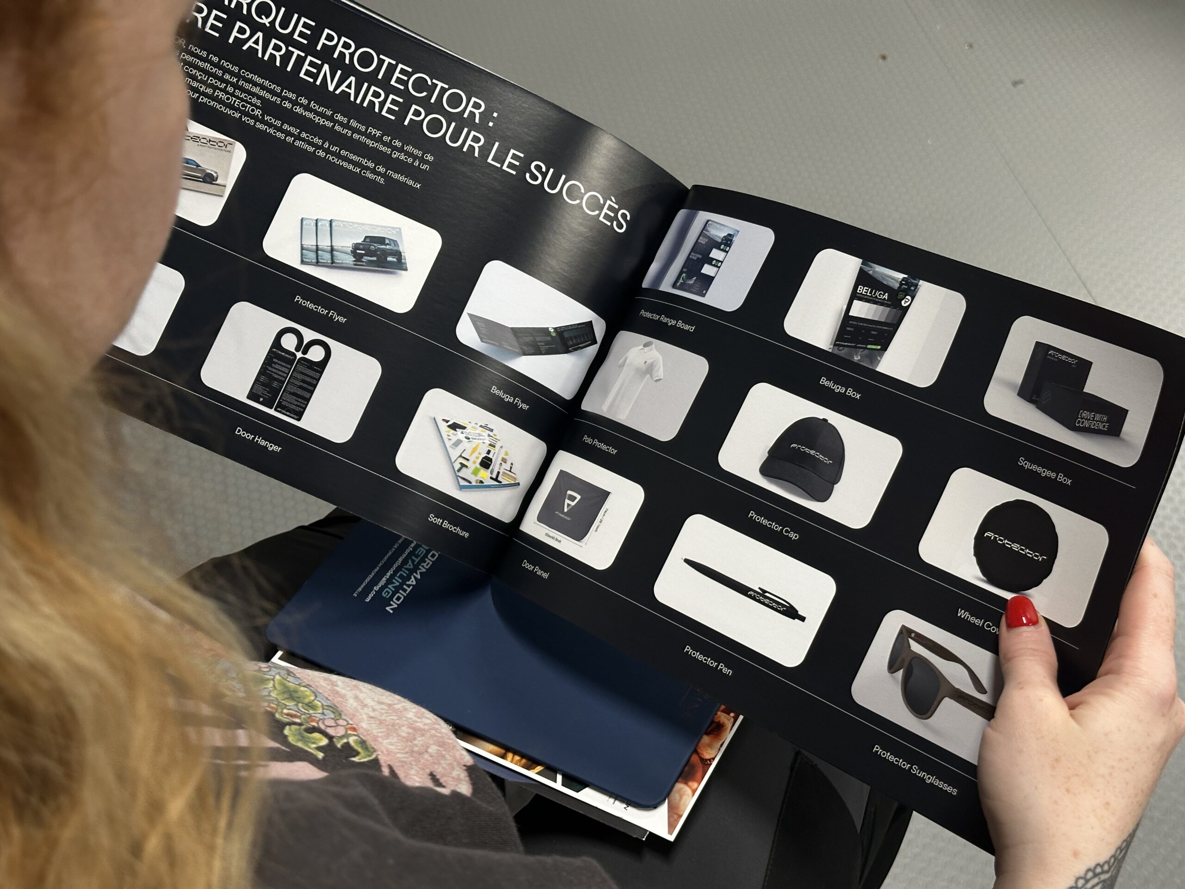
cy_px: 444
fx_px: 1643
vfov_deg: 30.3
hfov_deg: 39.7
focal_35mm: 48
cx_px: 592
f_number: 1.78
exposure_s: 1/50
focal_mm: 6.86
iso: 160
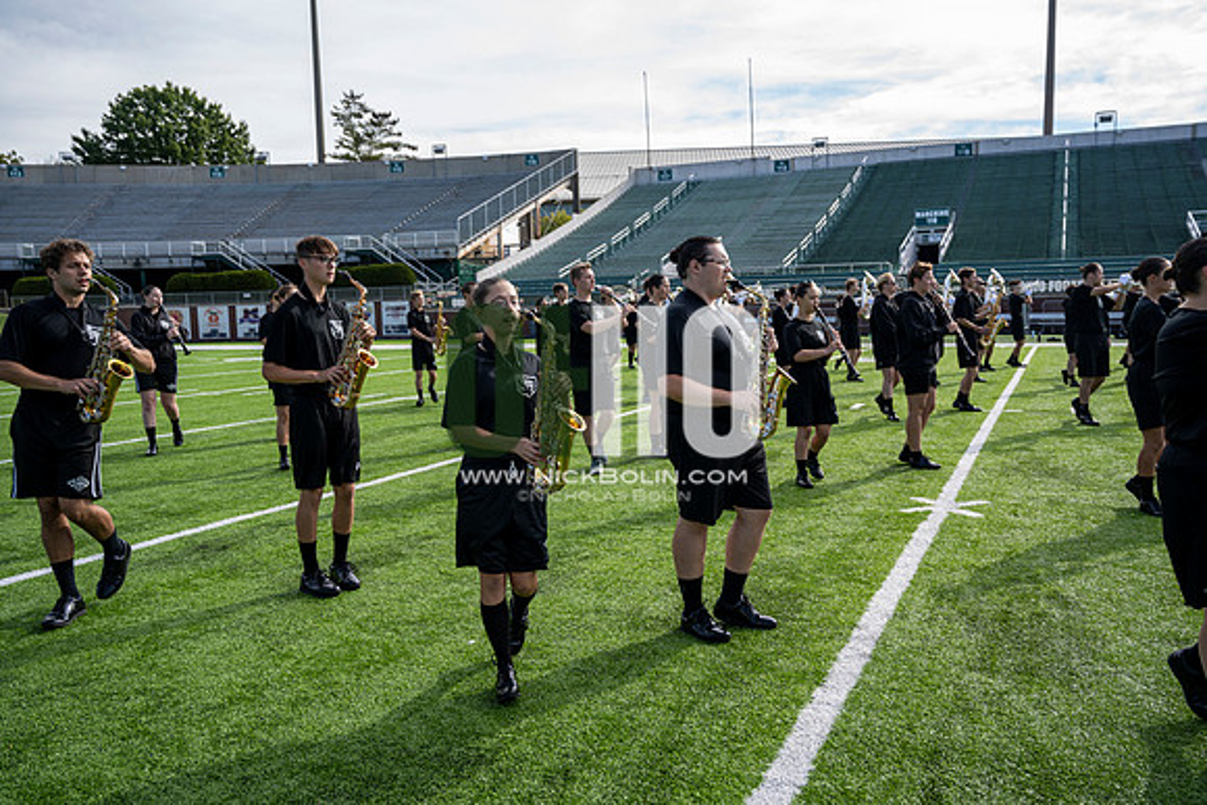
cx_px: 604
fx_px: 1006
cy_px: 402
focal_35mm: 30
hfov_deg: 61.9
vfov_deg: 43.6
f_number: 4.5
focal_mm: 30
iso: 80
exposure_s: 1/250
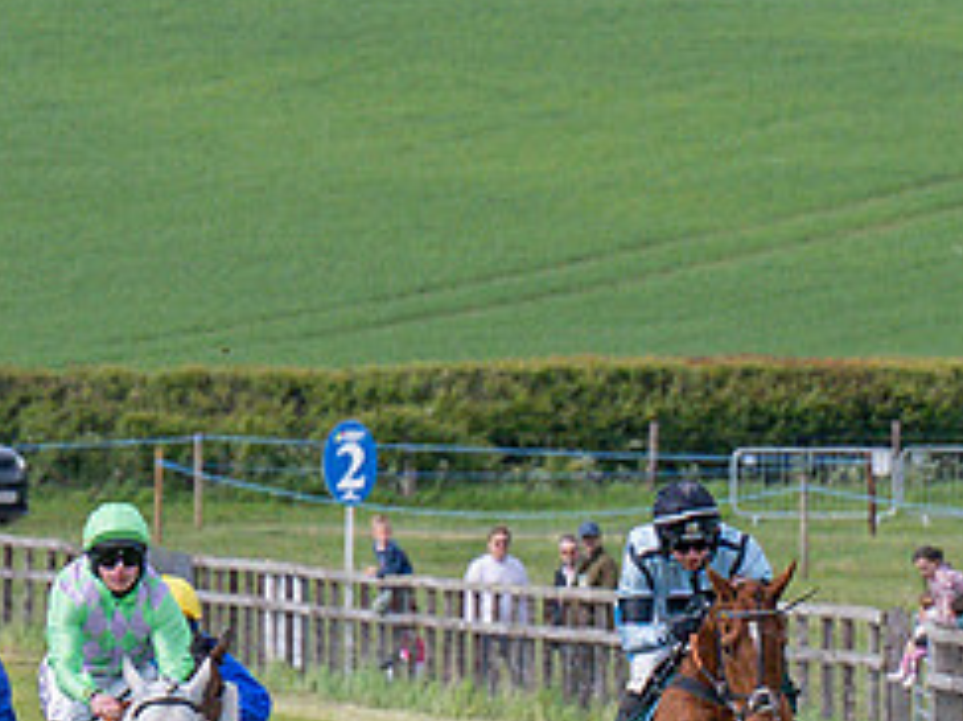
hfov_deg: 1.8
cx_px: 44
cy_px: 378
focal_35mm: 1109
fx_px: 30837
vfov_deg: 1.3
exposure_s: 1/2500
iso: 400
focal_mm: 140
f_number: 5
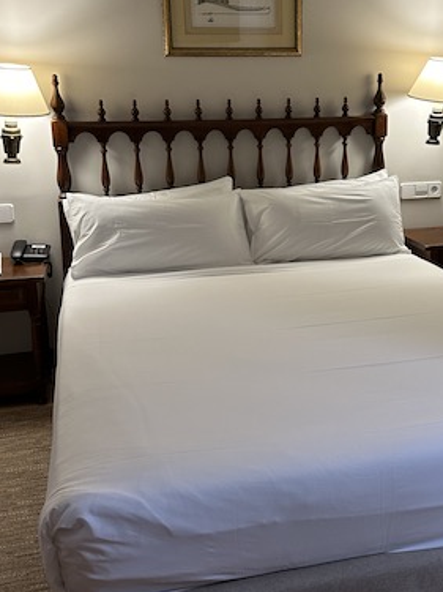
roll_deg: -0.7
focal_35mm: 41
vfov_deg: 45.4
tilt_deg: -6.7
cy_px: 226
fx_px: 700
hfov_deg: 34.8
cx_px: 289
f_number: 1.78
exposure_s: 1/100
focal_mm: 6.86
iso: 200
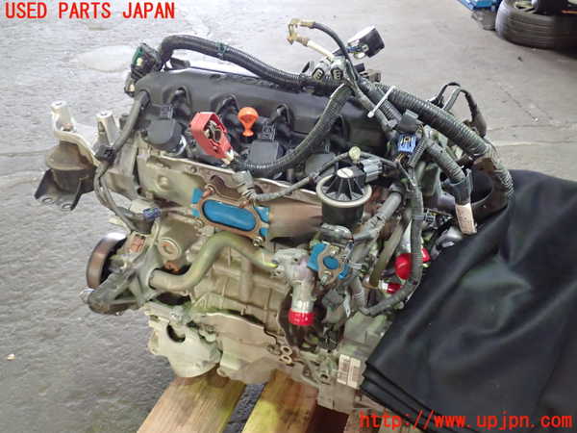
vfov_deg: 46.8
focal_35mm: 30
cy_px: 216
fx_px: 500
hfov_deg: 60.0
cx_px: 288
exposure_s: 1/30
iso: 640
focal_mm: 5.4
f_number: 2.3
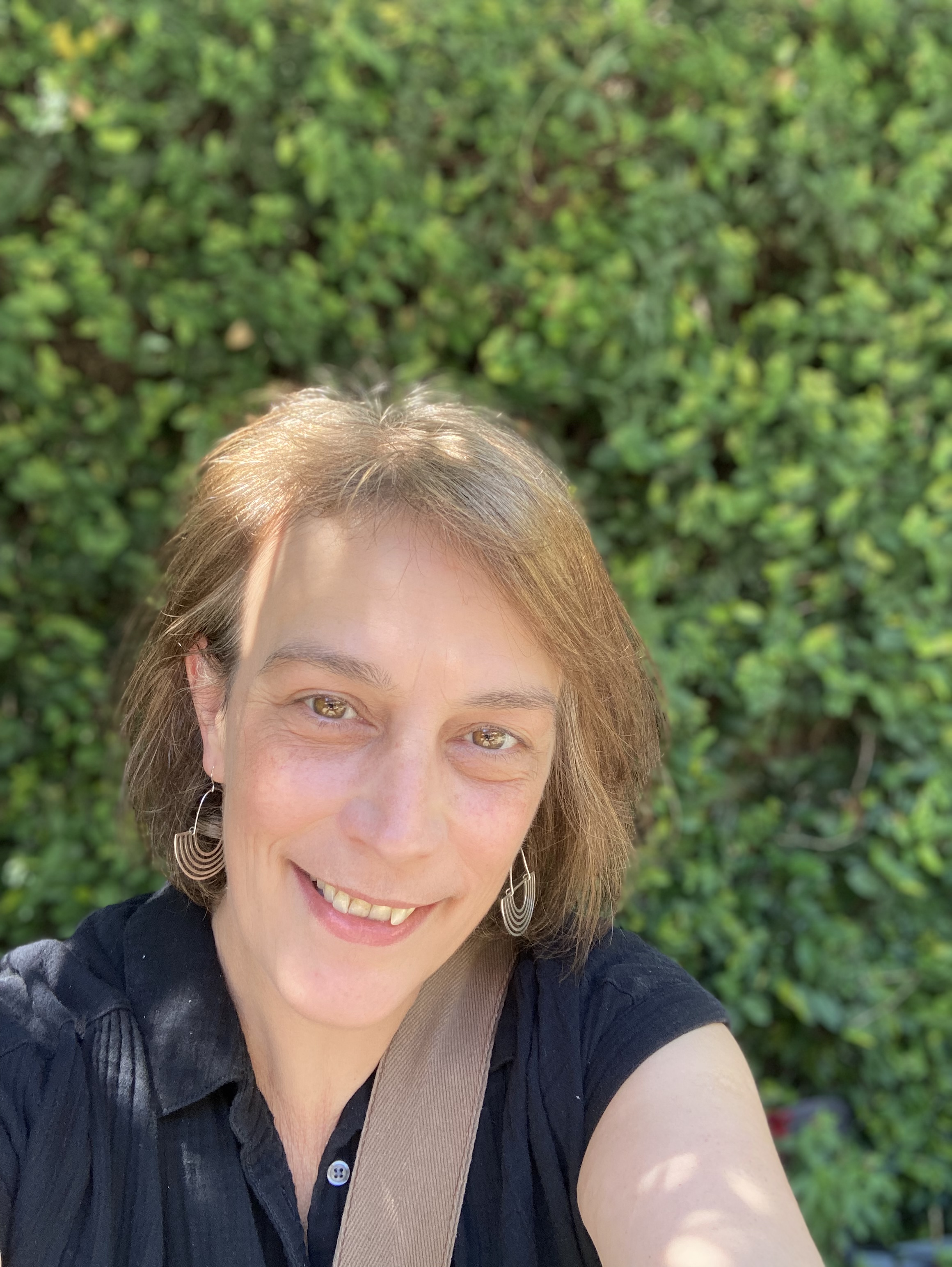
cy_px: 634
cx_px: 476
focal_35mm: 32
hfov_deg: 44.2
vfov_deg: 56.8
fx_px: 1172
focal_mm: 2.87
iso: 32
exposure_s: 1/121
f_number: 2.2
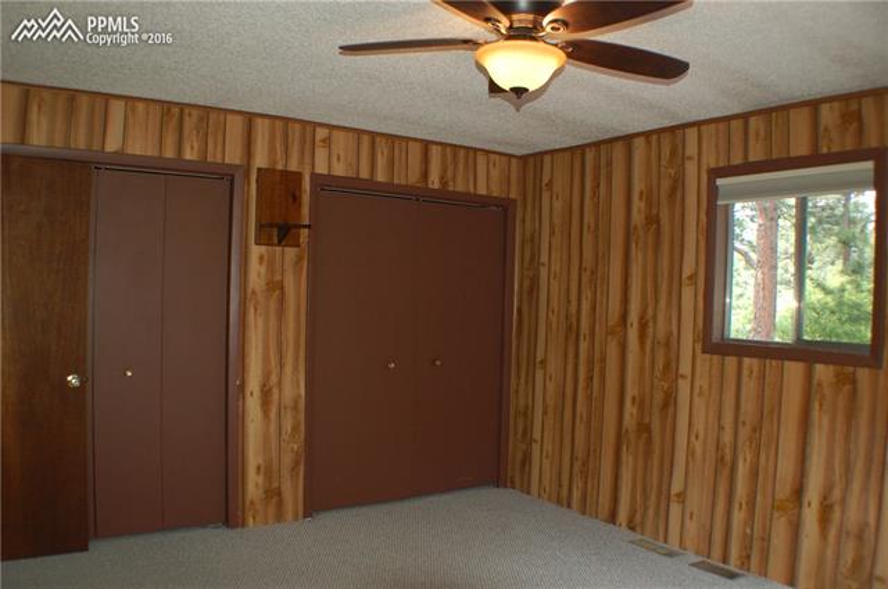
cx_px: 444
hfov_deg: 53.2
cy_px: 294
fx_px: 887
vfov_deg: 36.8
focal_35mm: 36
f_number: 4.2
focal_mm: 24
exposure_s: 1/60
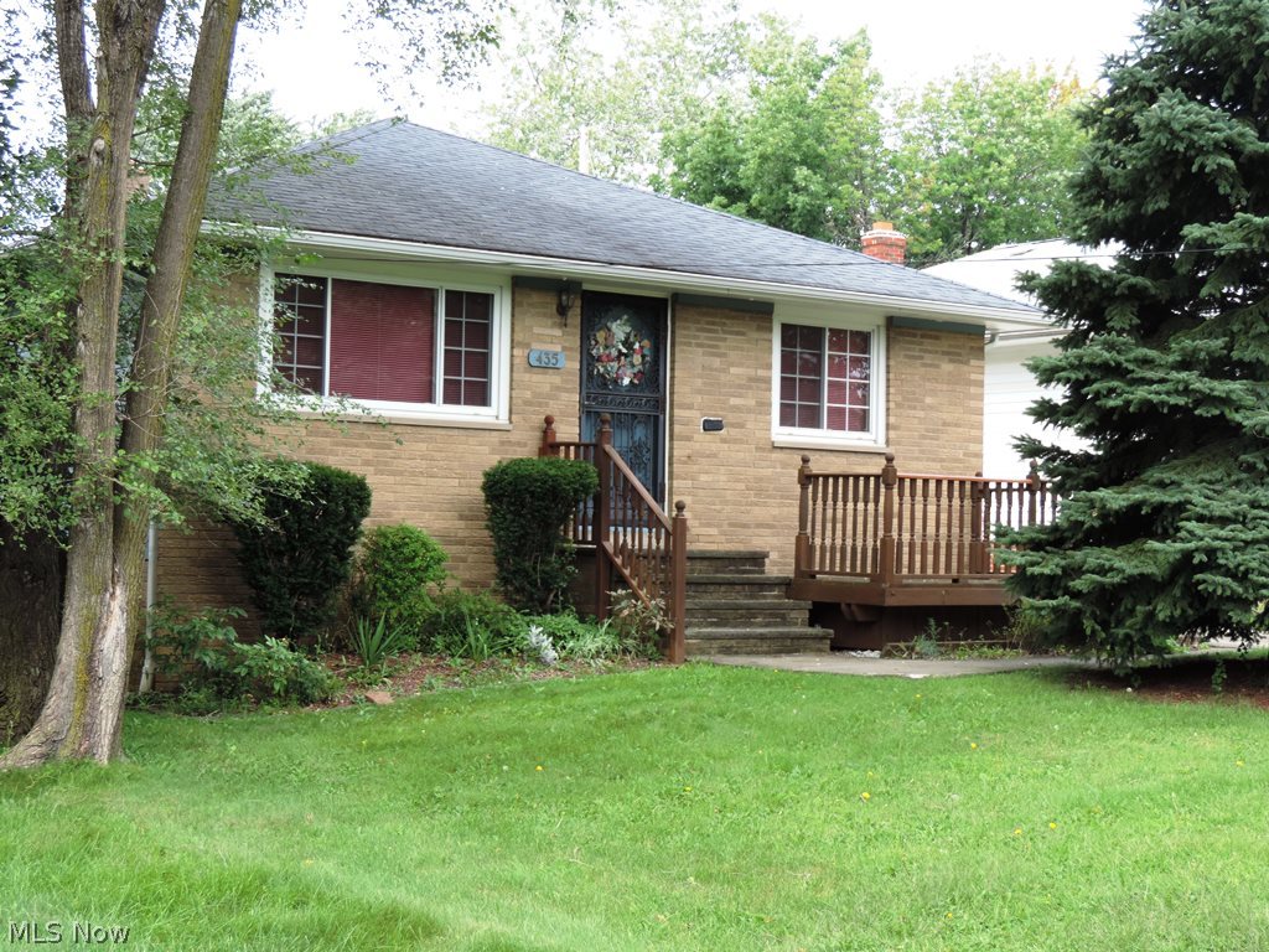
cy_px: 476
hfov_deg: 32.2
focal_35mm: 60
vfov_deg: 24.4
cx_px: 634
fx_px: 2200
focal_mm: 10.7
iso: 80
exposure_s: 1/125
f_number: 3.7
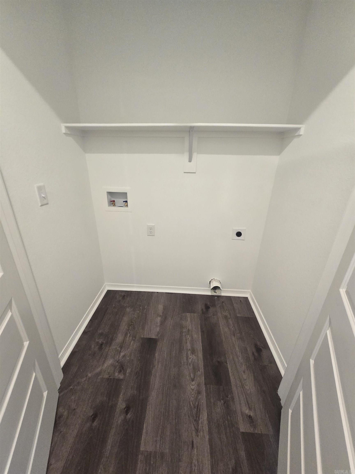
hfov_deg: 89.9
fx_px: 178
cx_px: 178
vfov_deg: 106.2
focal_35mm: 13
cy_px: 237
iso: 250
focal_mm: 2.2
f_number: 2.2
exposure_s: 1/60
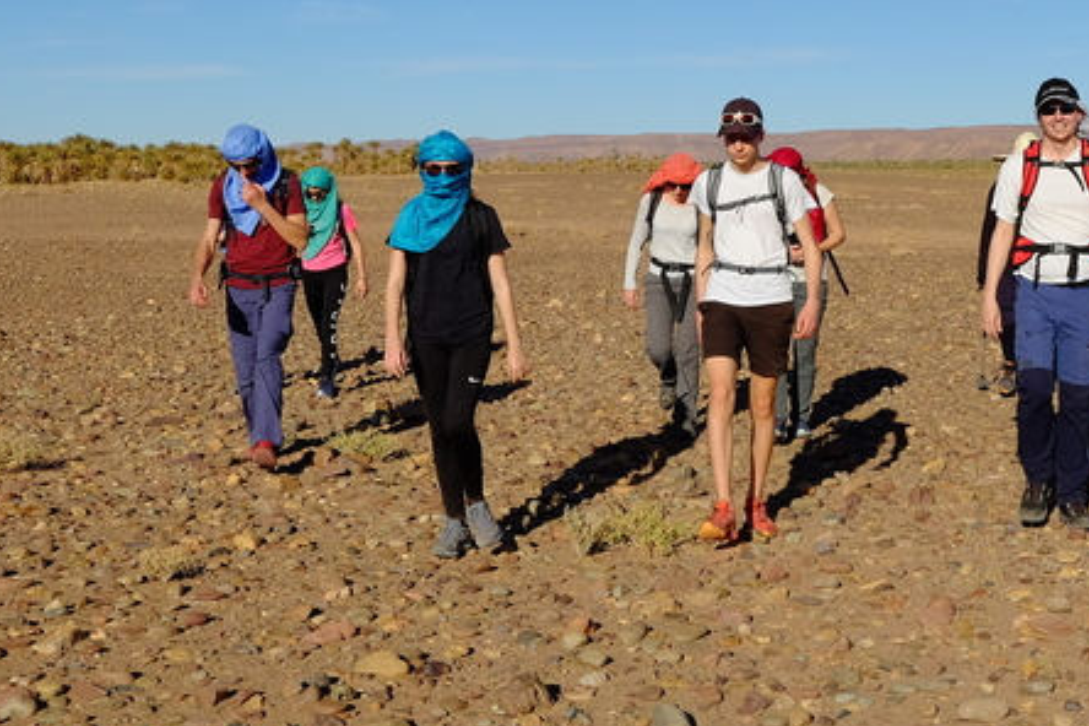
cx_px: 792
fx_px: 1906
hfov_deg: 31.4
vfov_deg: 21.5
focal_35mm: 63
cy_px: 278
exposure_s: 1/600
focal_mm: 23
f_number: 8
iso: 400
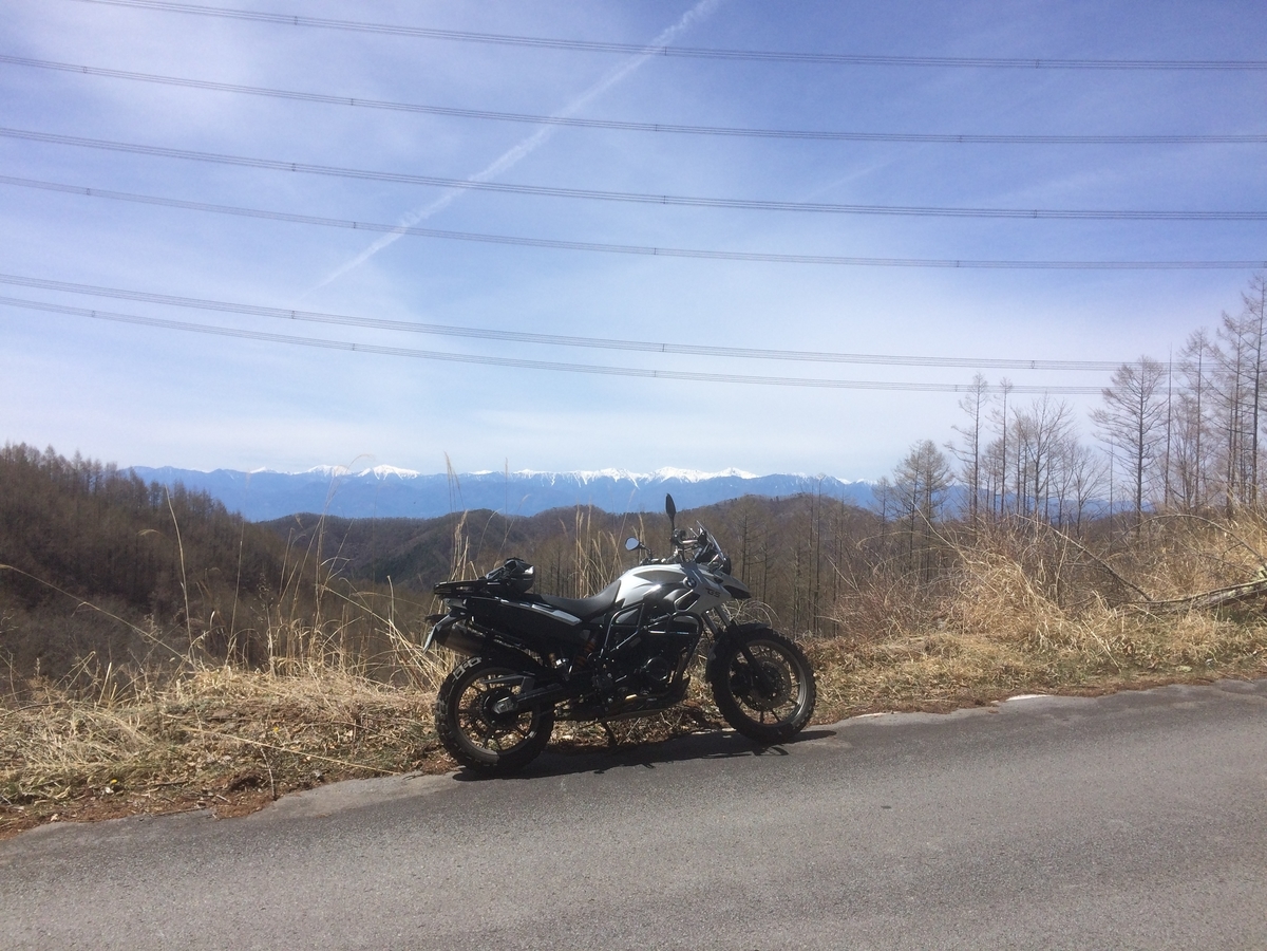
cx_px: 634
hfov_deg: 61.7
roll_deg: -0.2
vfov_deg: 48.2
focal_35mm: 29
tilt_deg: +0.8
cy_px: 476
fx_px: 1061
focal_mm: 4.15
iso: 32
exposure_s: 1/2933
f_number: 2.2
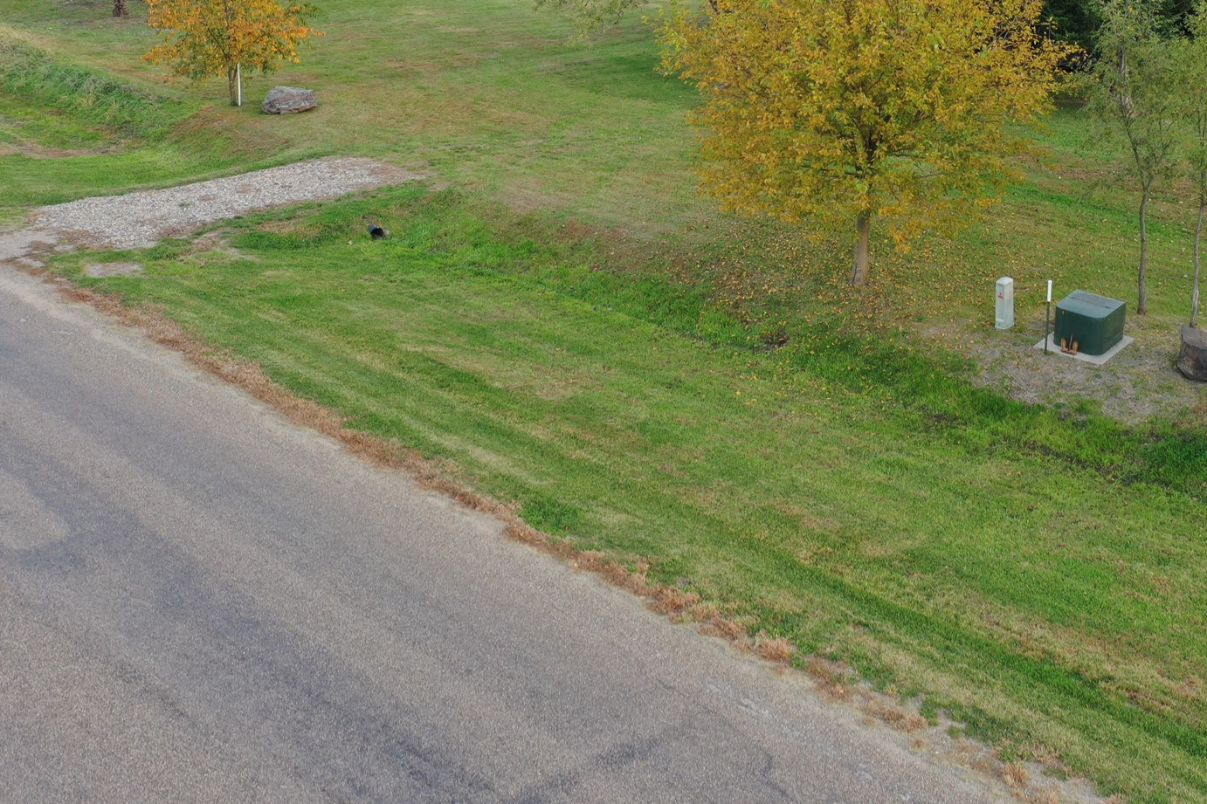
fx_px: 1475
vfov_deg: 30.0
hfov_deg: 43.6
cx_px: 842
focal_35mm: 44
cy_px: 193
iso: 100
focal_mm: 10.26
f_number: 4.5
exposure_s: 1/60
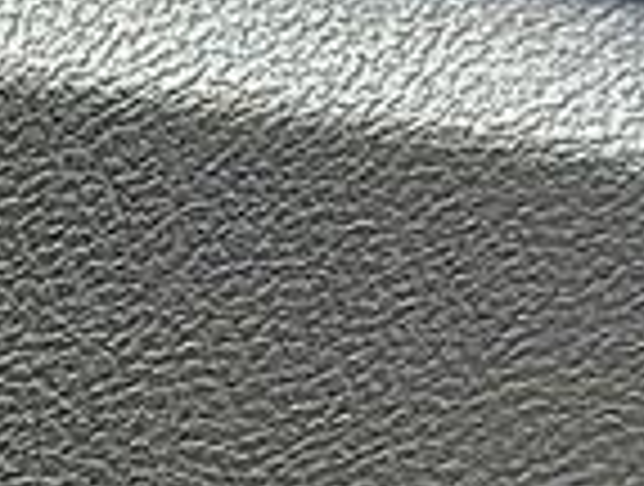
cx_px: -824
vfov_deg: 8.5
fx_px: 3096
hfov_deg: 10.5
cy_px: 1006
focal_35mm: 166
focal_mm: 6.86
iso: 80
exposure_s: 1/433
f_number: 1.78
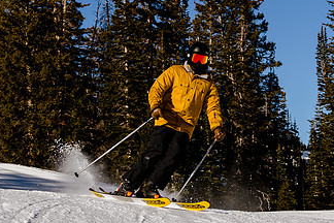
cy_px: 94
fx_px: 1132
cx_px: 195
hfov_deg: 16.8
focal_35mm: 122
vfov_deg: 11.2
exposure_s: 1/1000
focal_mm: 32
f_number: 6.3
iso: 160
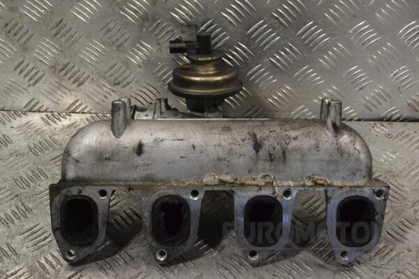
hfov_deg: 38.9
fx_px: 594
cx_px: 210
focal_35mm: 51
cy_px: 140
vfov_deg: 26.5
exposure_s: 1/320
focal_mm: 34
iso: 3200
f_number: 9
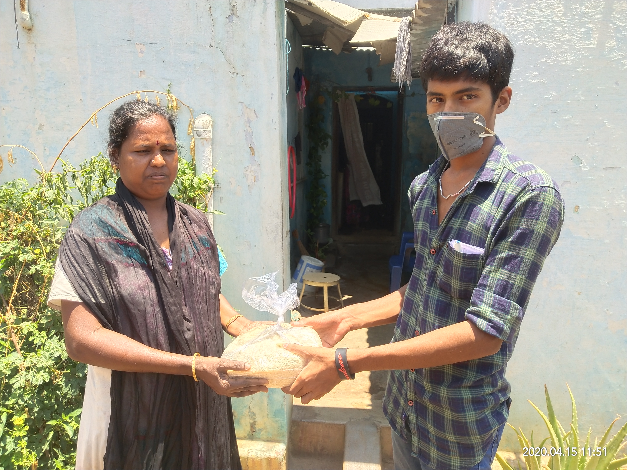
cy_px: 235
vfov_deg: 46.8
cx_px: 314
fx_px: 543
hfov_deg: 60.0
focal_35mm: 30
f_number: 1.8
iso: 128
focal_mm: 3.95
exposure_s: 1/1227
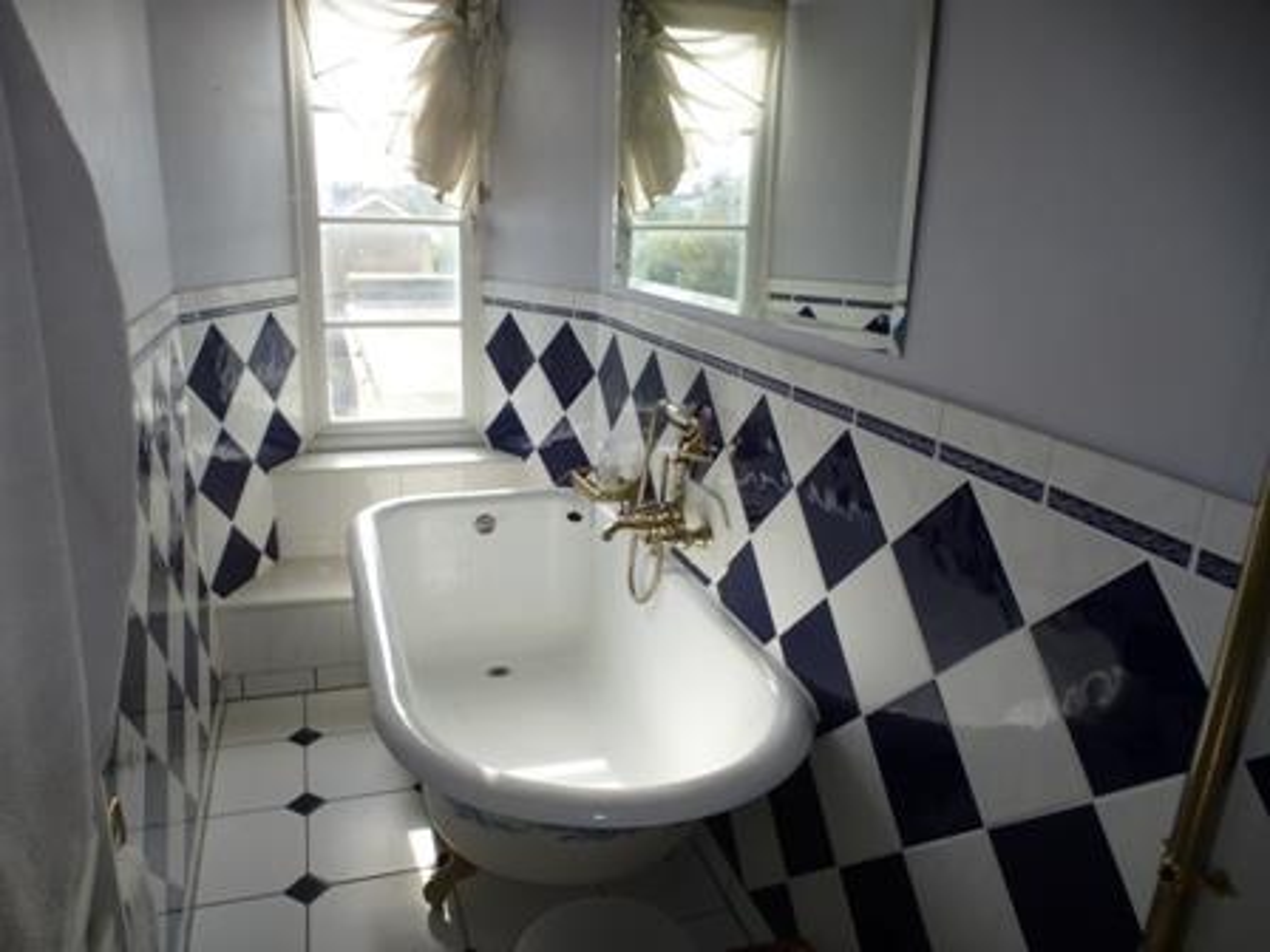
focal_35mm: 24
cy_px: 476
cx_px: 635
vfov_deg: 56.8
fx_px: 881
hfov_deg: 71.6
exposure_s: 1/250
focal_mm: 4.3
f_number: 3.3
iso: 100
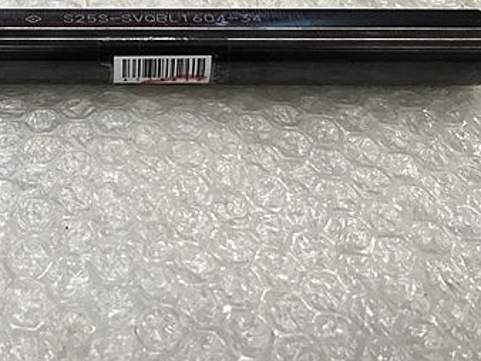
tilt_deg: -43.1
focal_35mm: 53
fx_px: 737
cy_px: 40
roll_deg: -1.0
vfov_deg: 26.7
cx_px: 73
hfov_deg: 34.6
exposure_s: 1/40
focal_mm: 3.99
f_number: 1.8
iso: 25
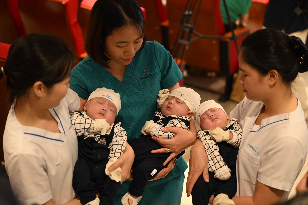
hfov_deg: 28.8
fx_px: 599
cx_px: 154
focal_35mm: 70
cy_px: 102
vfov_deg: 19.5
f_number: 2.8
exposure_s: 1/200
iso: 1250
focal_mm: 70
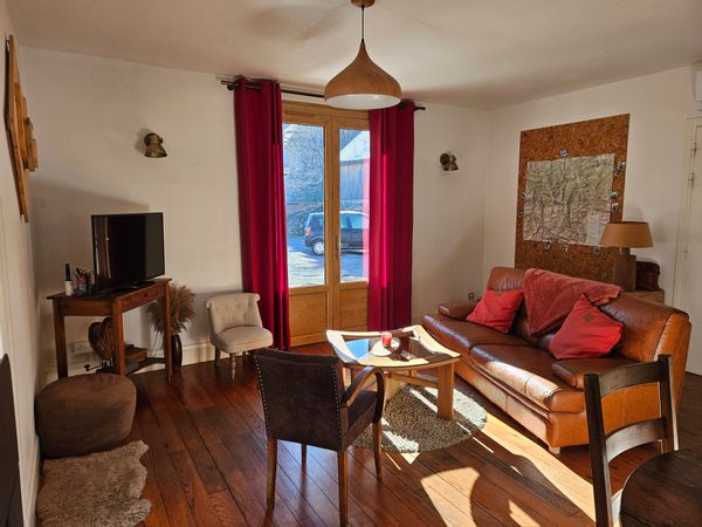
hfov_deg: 73.9
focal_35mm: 23
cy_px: 264
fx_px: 466
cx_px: 351
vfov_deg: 58.9
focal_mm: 5.4
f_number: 1.8
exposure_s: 1/180
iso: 50
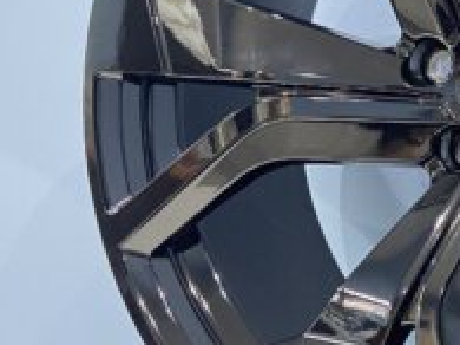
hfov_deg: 23.0
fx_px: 1062
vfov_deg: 18.3
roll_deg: -2.0
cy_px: 85
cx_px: 500
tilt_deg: +3.2
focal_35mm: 80
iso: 1000
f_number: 1.8
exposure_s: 1/25
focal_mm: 4.25
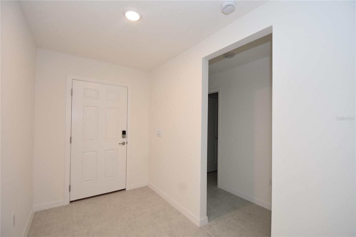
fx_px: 148
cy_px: 118
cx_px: 178
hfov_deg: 100.4
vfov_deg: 77.3
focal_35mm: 15
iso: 250
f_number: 4
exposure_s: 1/60
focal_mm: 10
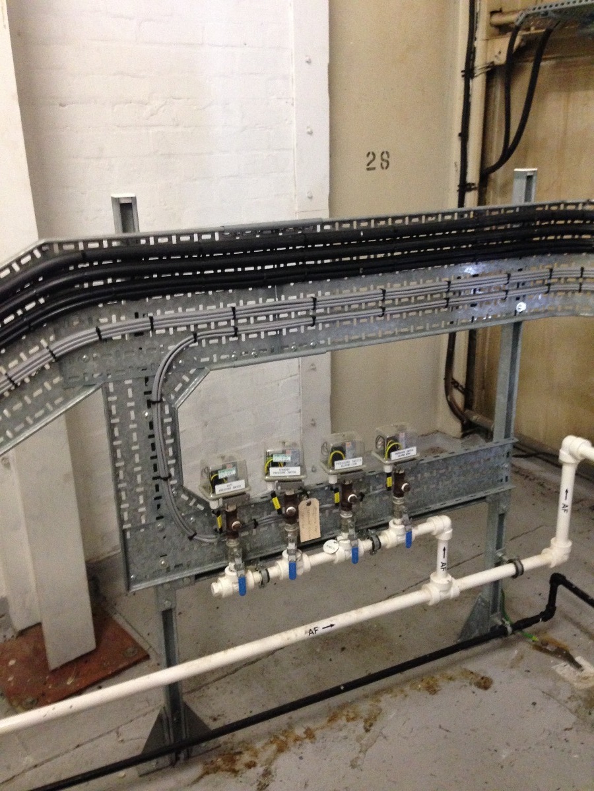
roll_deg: +0.1
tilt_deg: -17.3
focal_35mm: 33
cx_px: 297
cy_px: 396
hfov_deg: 42.9
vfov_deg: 55.4
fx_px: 755
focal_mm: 4.12
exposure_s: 1/17
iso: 400
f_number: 2.4
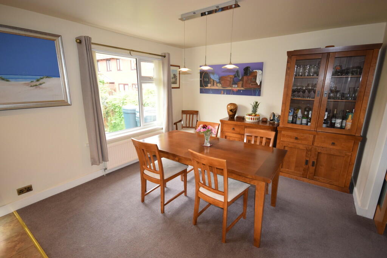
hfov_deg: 92.4
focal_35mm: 17
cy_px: 129
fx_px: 185
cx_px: 194
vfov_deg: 69.7
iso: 800
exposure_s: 1/125
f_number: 5.6
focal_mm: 11.5
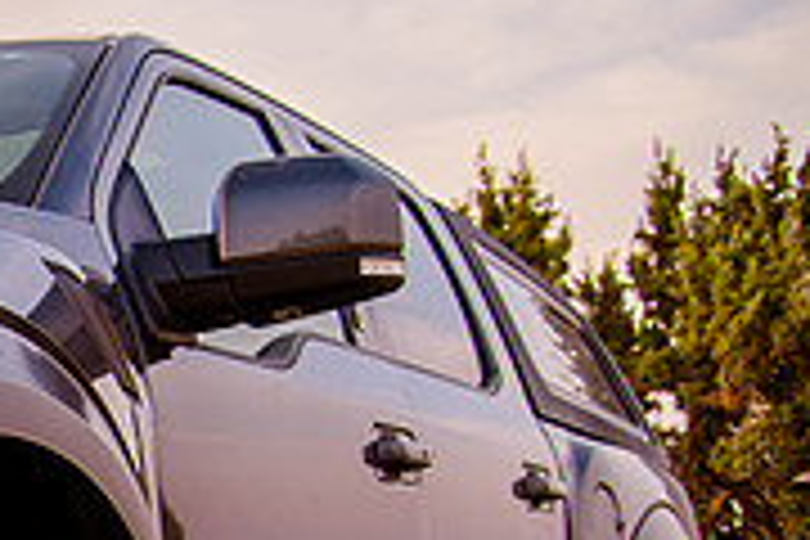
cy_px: 665
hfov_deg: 17.9
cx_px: -538
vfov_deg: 13.7
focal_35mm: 97
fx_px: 2182
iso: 200
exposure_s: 1/200
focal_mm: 28
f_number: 4
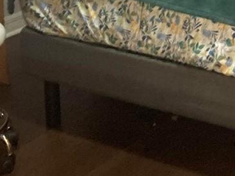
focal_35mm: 122
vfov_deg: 11.0
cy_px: -182
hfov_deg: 15.8
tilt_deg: -6.2
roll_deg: +0.4
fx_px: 828
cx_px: 236
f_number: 1.8
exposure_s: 1/40
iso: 250
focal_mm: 3.99
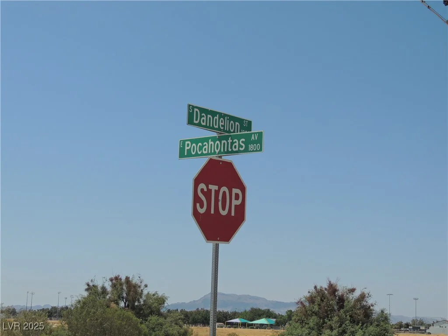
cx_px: 224
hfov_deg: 34.9
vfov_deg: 26.6
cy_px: 168
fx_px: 712
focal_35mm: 55
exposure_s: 1/1600
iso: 100
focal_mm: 9.8
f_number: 3.7
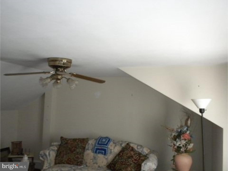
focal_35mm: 37
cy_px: 86
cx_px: 114
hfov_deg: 50.1
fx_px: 244
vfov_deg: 38.7
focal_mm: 6.6
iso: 400
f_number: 3.5
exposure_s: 1/38.5
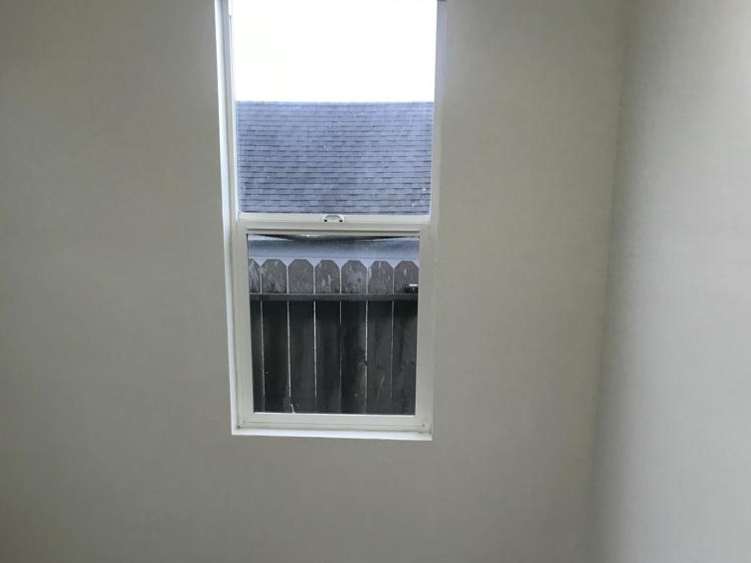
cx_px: 379
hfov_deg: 49.0
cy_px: 463
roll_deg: -0.7
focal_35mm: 38
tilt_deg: -15.0
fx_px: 824
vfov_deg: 36.2
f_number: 1.8
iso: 32
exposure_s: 1/30
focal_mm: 3.99
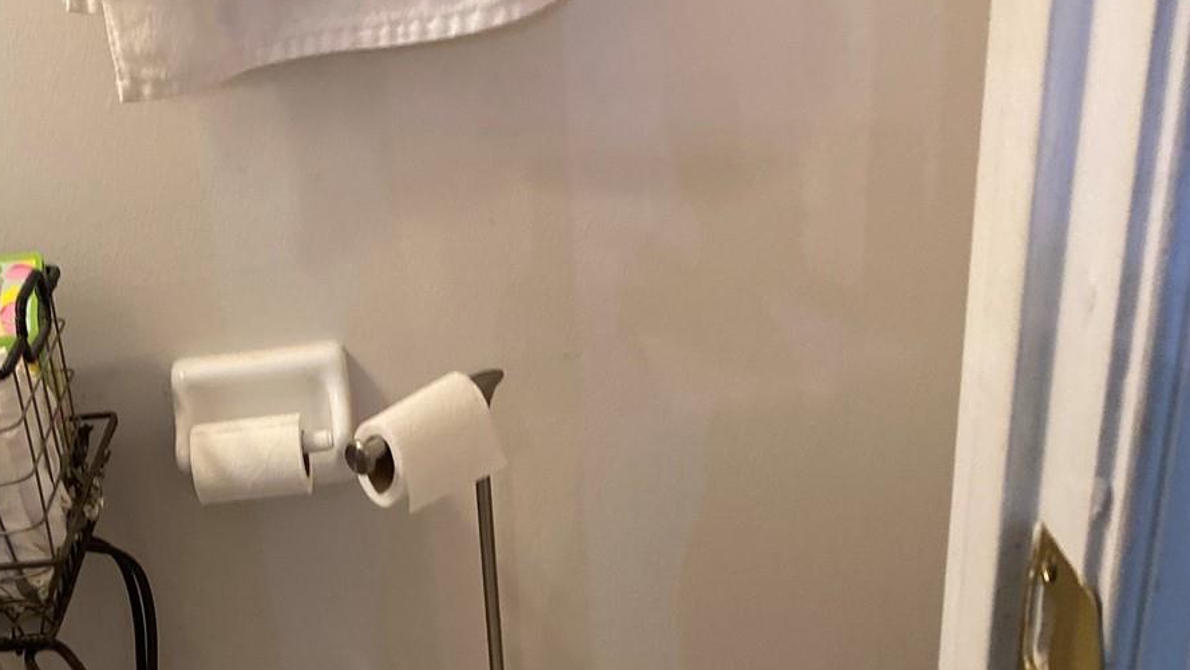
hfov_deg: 39.6
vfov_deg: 22.4
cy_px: 704
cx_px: 307
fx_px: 1609
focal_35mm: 51
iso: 250
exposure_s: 1/60
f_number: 1.8
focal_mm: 4.25
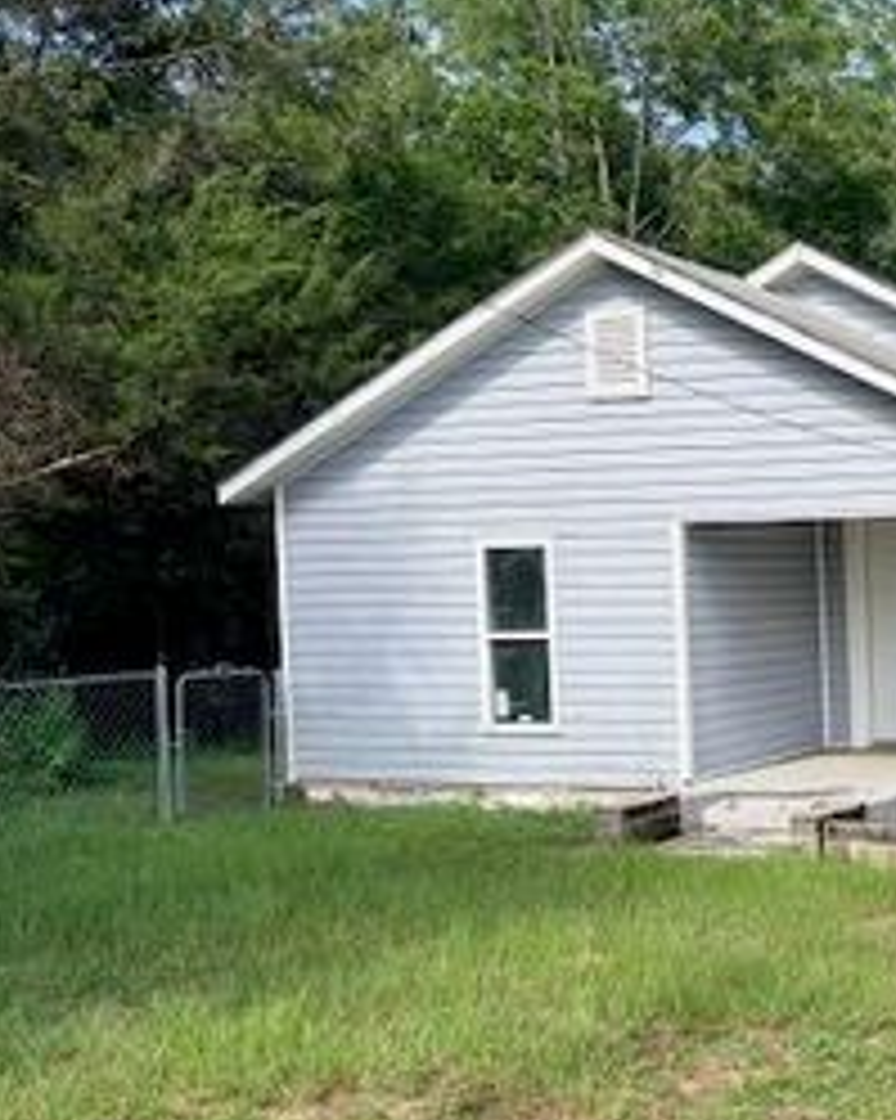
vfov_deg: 36.5
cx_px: 1027
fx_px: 1692
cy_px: 668
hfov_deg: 26.8
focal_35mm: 51
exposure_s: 1/1667
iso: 50
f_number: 1.6
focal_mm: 5.96
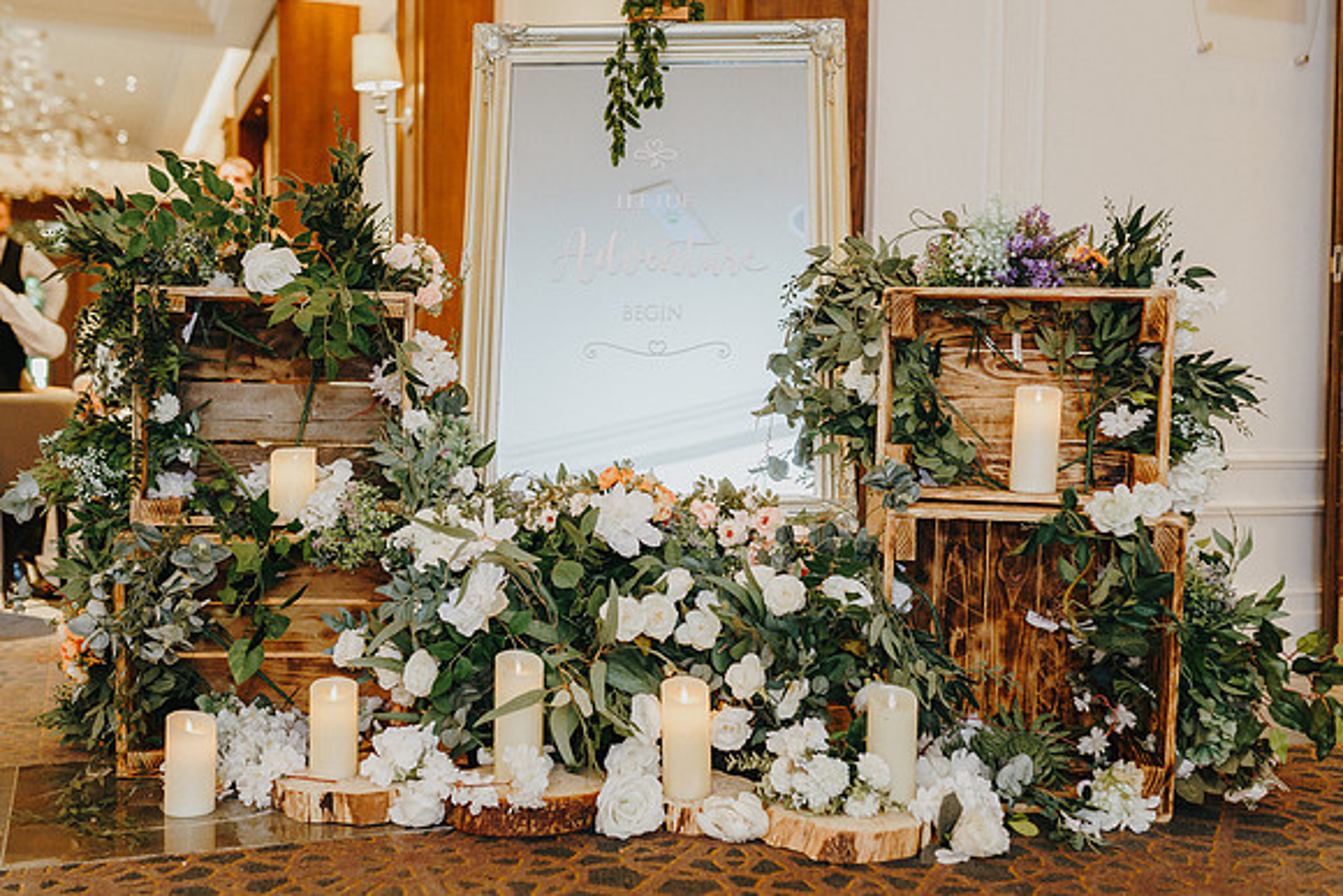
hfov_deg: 48.6
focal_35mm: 40
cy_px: 443
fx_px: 1486
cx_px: 664
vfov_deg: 33.6
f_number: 2.2
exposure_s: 1/200
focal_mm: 35
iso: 2000
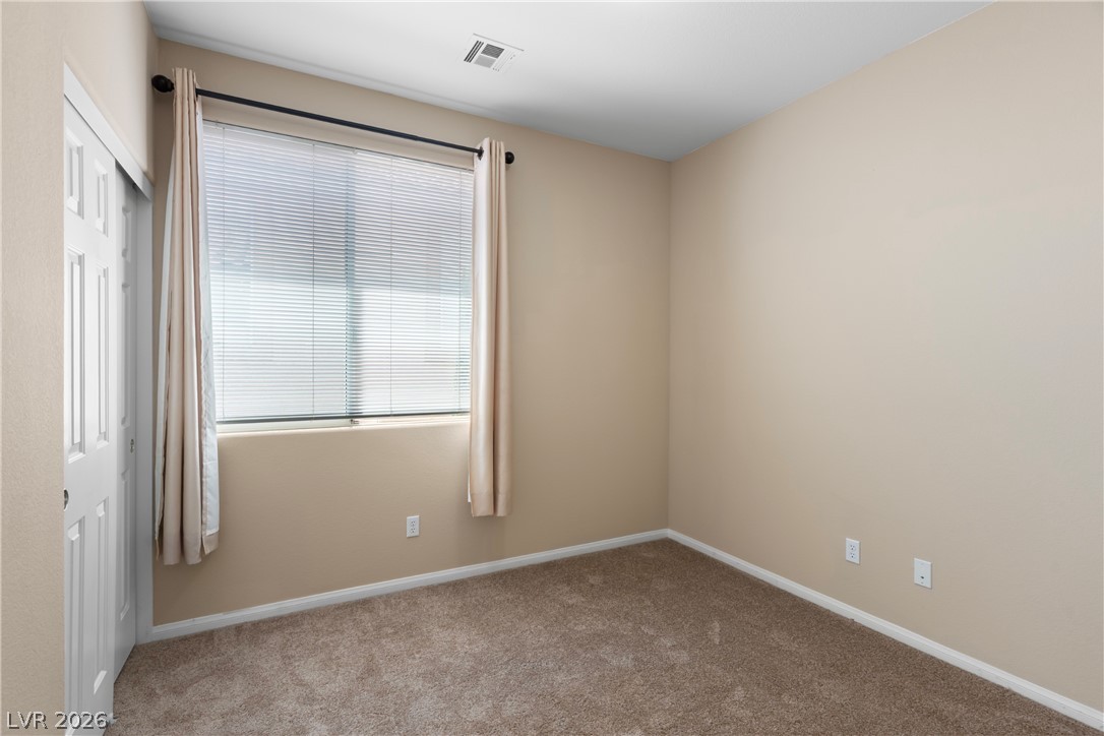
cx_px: 552
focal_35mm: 17
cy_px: 368
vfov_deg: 70.4
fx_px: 521
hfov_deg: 93.3
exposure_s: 1/2.5
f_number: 8
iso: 400
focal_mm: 17
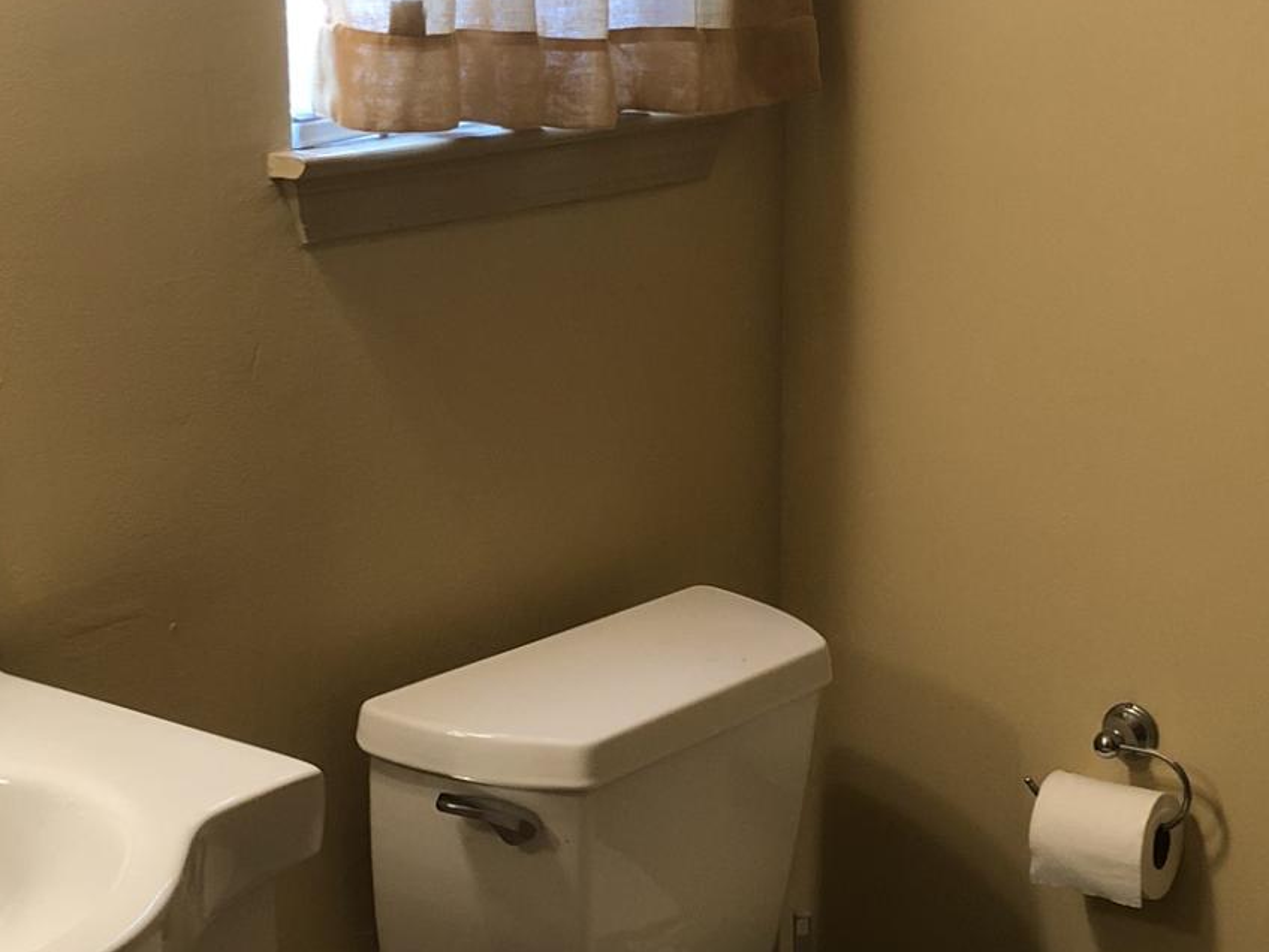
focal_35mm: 66
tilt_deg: -14.3
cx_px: 440
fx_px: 2420
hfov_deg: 29.2
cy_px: 522
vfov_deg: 22.2
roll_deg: +2.6
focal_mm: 3.99
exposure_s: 1/17
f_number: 1.8
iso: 40
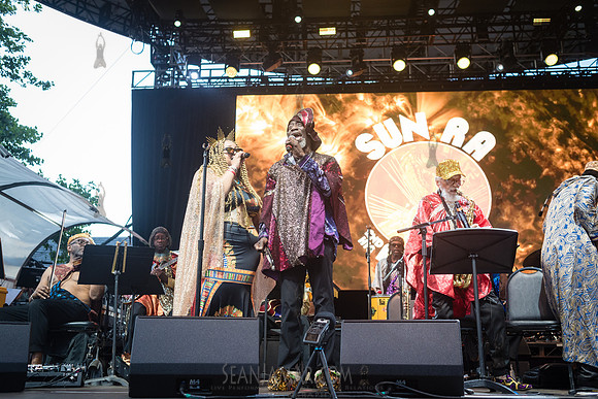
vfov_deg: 37.9
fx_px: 581
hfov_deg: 54.4
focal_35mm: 35
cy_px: 200
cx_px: 299
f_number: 3.5
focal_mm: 35
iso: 1000
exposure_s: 1/640
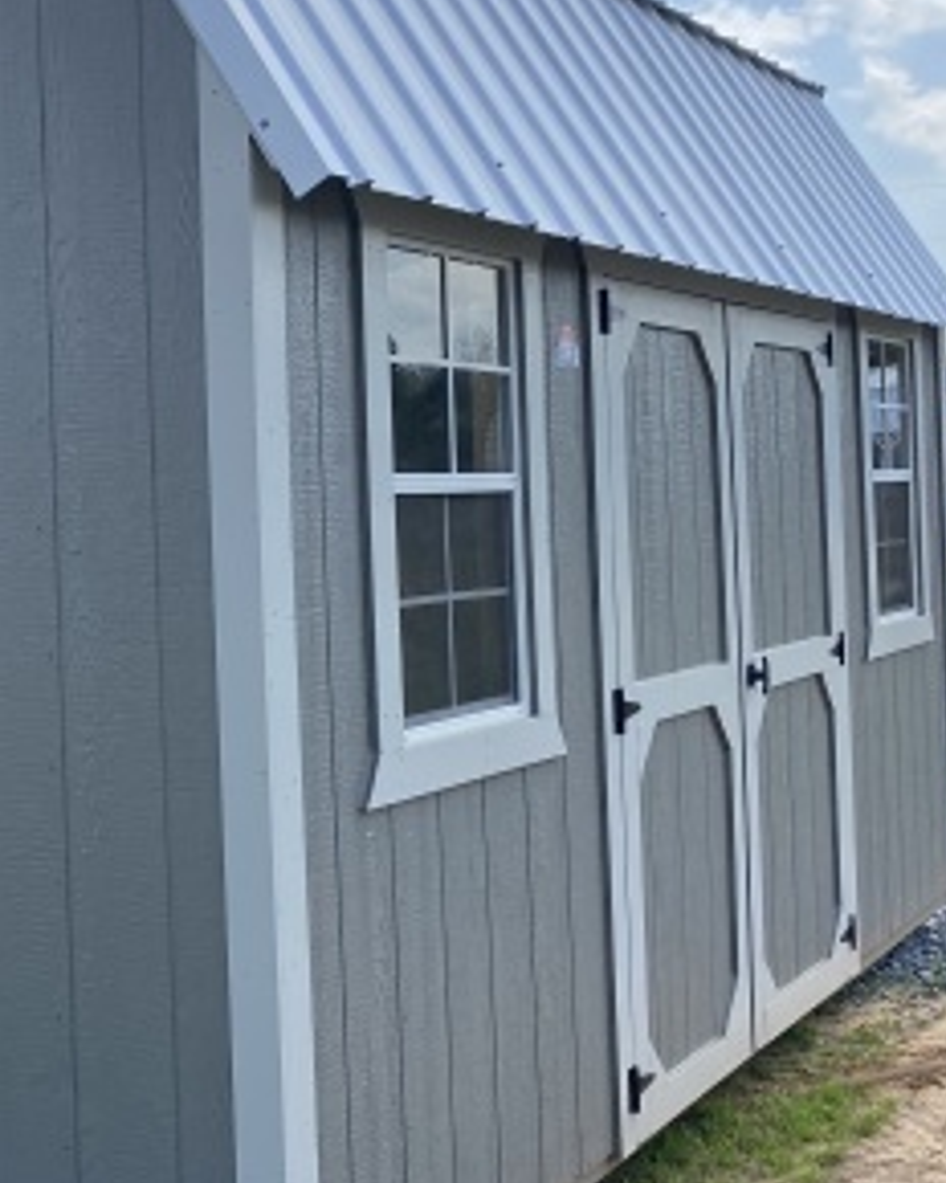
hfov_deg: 25.9
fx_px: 1960
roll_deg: +3.9
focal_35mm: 56
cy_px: 506
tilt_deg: +4.0
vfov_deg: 33.5
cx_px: 16
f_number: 1.8
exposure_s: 1/1961
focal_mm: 4.25
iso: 32
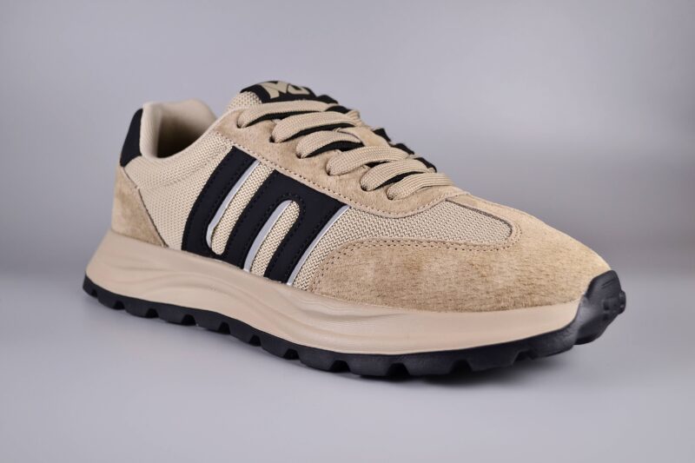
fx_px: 840
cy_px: 232
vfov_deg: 30.8
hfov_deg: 45.0
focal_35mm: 44
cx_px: 348
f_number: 4.5
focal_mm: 29
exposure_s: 1/80
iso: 100
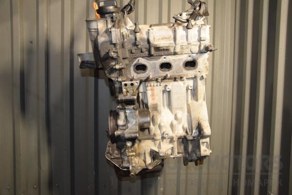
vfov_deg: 40.0
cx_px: 146
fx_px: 268
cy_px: 98
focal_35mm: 33
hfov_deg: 57.2
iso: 800
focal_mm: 22
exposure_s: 1/100
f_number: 5
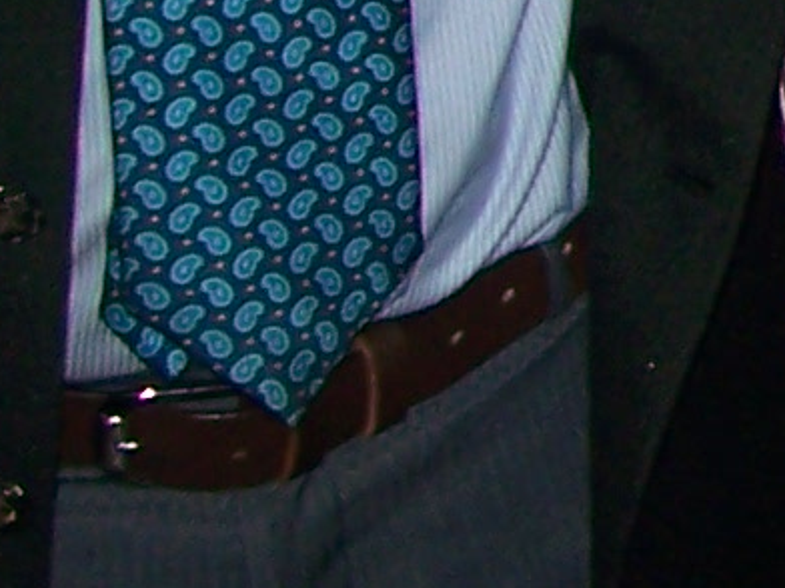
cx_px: 2357
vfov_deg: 5.8
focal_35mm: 246
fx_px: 5579
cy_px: -844
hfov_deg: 7.2
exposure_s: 1/60
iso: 80
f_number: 2.7
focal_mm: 5.6
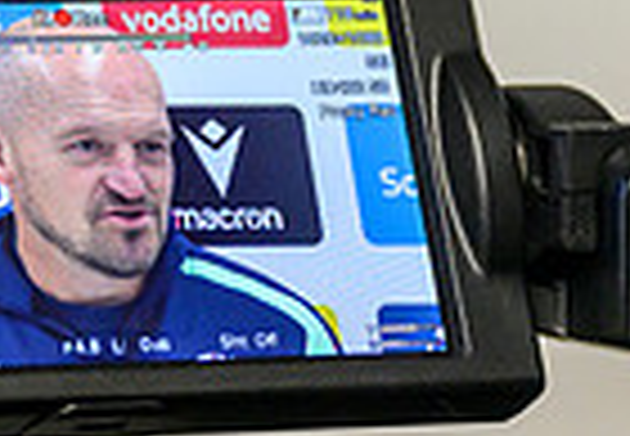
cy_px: 130
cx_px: -456
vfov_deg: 5.3
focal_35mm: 264
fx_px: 4676
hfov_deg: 7.5
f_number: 2.8
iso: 3200
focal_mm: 59
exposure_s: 1/500
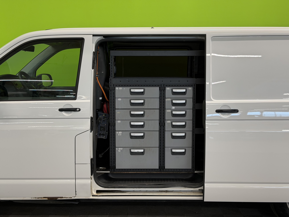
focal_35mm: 48
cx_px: 144
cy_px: 108
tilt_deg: -6.2
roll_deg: -1.6
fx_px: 401
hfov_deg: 39.7
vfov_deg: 30.3
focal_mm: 6.76
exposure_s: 1/96
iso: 100
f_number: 1.78
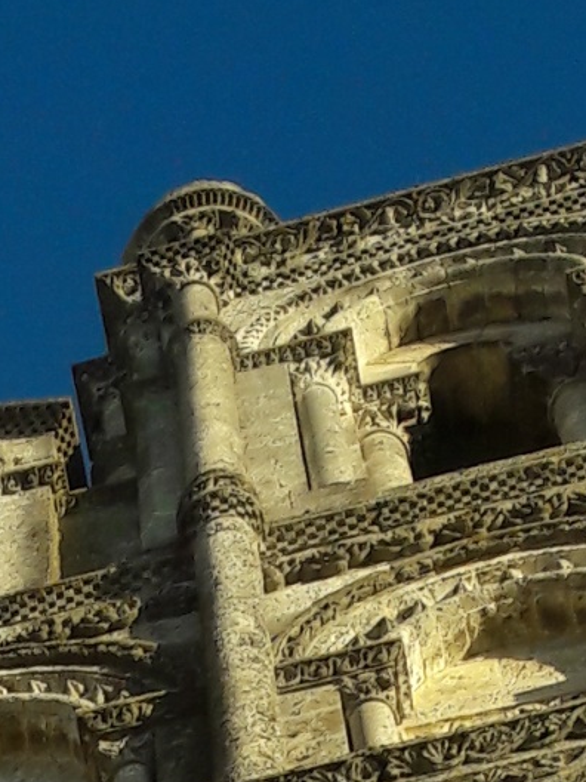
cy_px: 2082
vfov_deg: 9.6
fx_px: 3950
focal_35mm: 175
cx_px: -301
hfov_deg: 8.3
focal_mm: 3.7
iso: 40
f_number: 1.9
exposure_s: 1/1103
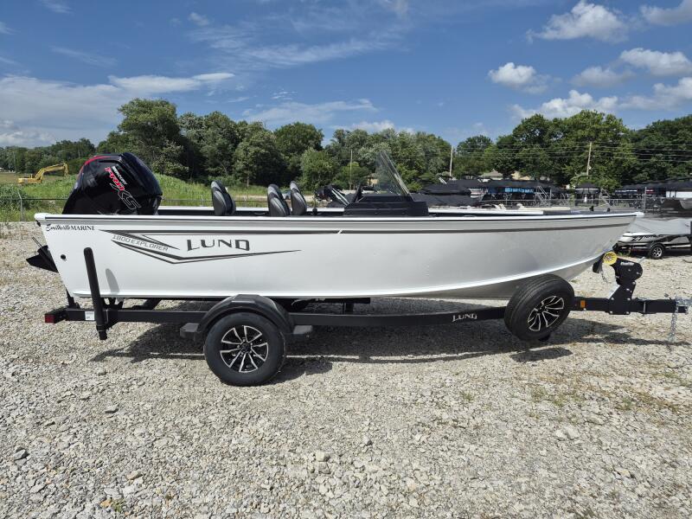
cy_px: 260
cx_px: 346
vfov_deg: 58.9
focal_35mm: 23
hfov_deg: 73.9
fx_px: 460
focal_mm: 5.4
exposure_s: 1/7696
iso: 50
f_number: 1.8
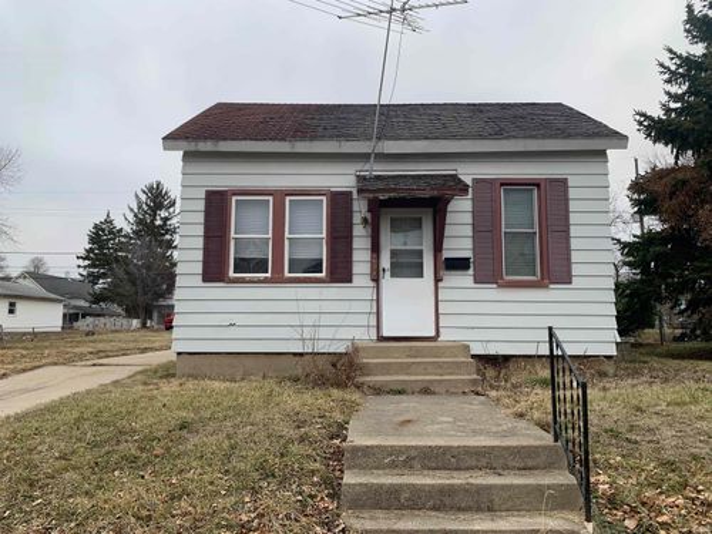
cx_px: 356
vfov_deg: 53.1
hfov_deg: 67.3
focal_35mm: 26
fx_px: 535
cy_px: 267
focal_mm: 4.25
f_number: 1.8
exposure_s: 1/121
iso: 50
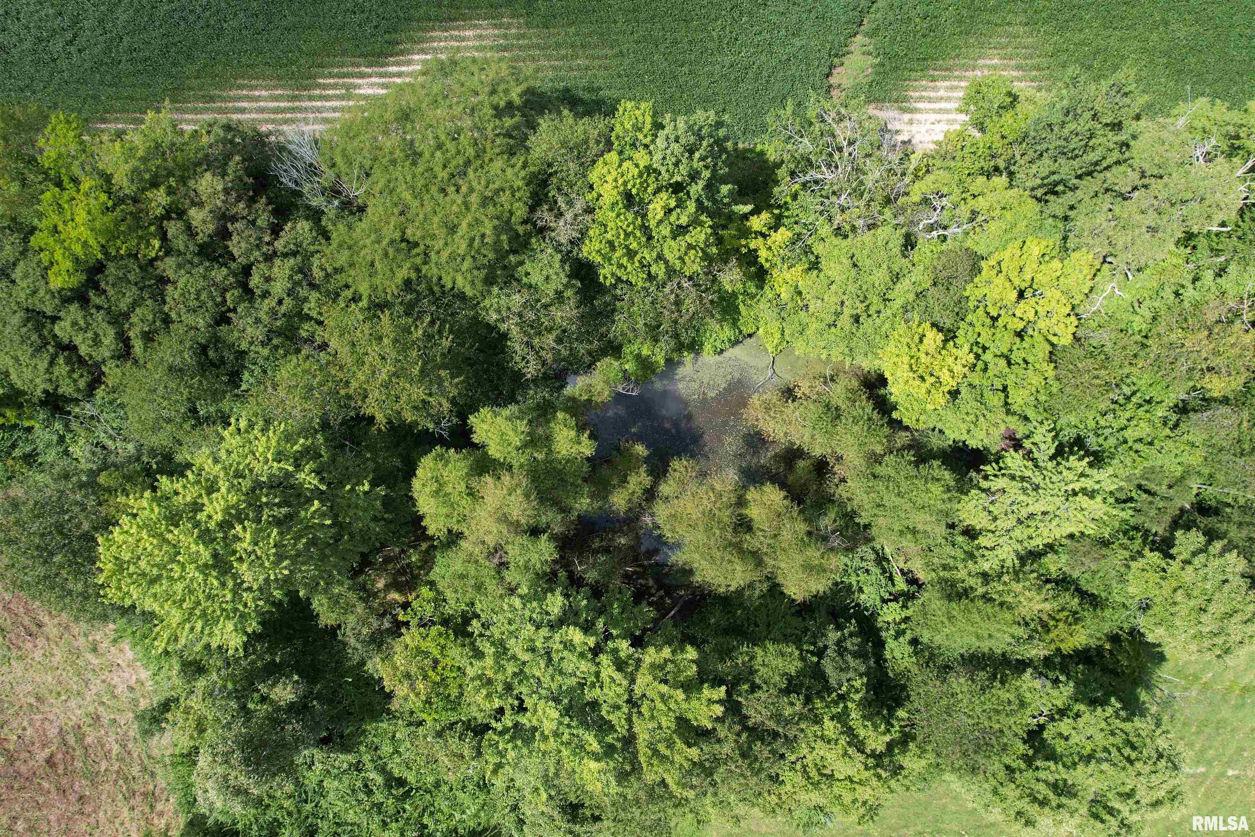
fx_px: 767
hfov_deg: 78.6
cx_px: 628
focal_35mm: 22
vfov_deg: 57.2
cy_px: 418
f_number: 2.8
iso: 100
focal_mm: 8.38
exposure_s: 1/800
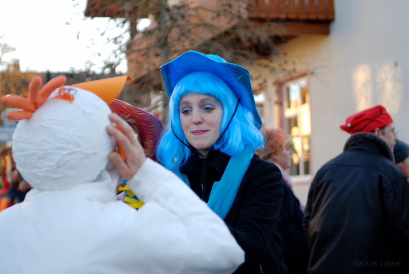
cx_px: 204
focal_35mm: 82
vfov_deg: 16.6
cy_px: 137
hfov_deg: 24.6
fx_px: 939
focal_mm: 55
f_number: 2.8
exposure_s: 1/80
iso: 100
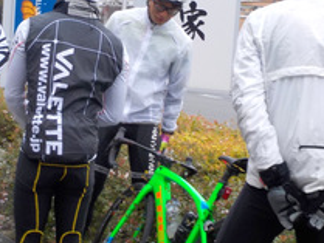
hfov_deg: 17.6
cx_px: 90
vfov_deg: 13.3
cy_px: 144
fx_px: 1040
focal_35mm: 111
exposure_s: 1/40
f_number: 4.7
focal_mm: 7.9
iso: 125
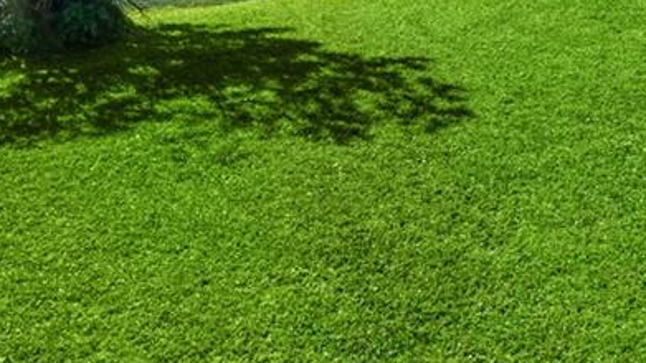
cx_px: 428
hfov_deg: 28.4
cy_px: -114
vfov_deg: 15.5
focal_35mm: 74
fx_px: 1268
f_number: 8
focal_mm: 18
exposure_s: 1/250
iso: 100
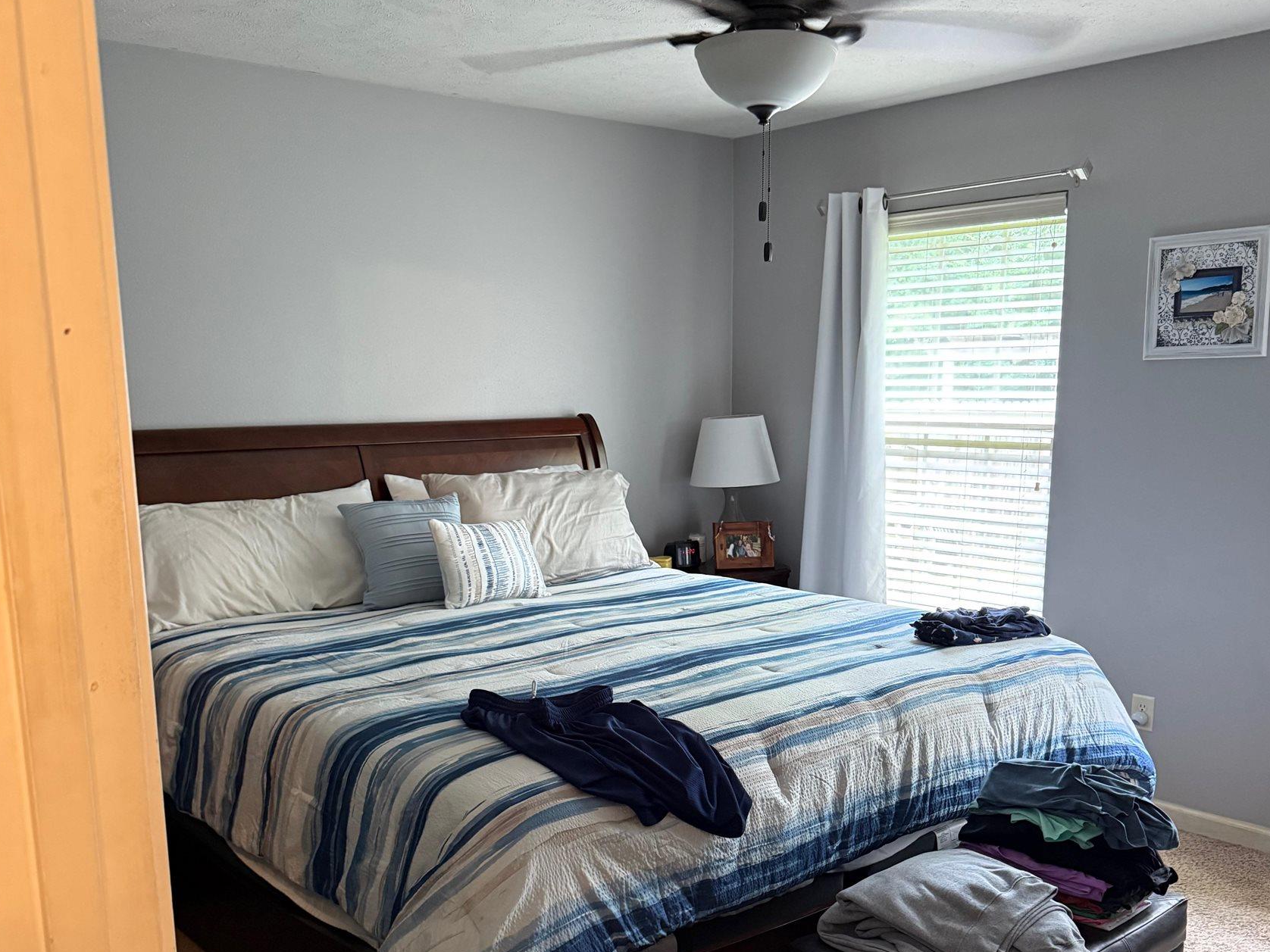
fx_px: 1211
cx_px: 631
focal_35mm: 33
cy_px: 622
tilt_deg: -11.6
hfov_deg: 55.4
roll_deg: +0.3
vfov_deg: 42.5
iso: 640
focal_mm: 6.76
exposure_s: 1/40
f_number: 1.78
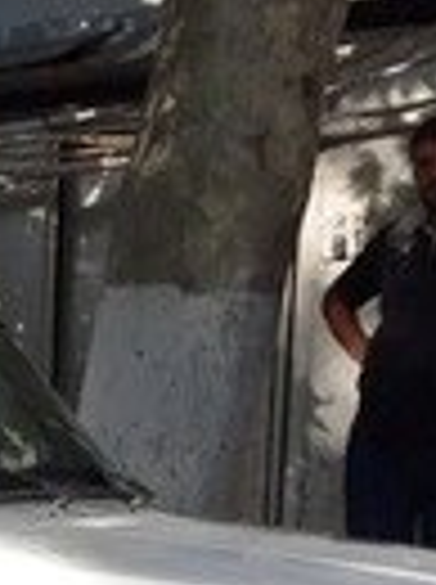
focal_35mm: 111
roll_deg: -0.7
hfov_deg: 12.3
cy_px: 819
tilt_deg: -8.4
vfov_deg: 16.5
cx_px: -328
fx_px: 1870
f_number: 2.2
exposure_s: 1/791
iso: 32
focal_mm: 4.15
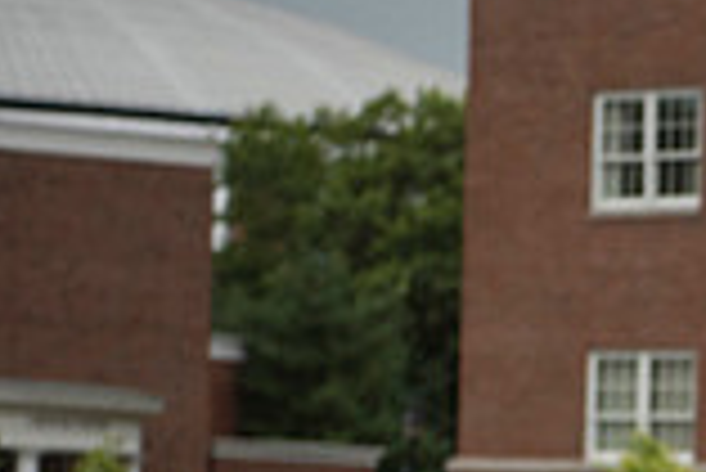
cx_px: 1156
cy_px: 654
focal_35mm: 259
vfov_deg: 5.3
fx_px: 5084
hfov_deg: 7.8
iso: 1600
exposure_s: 1/3200
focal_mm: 70
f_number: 3.5
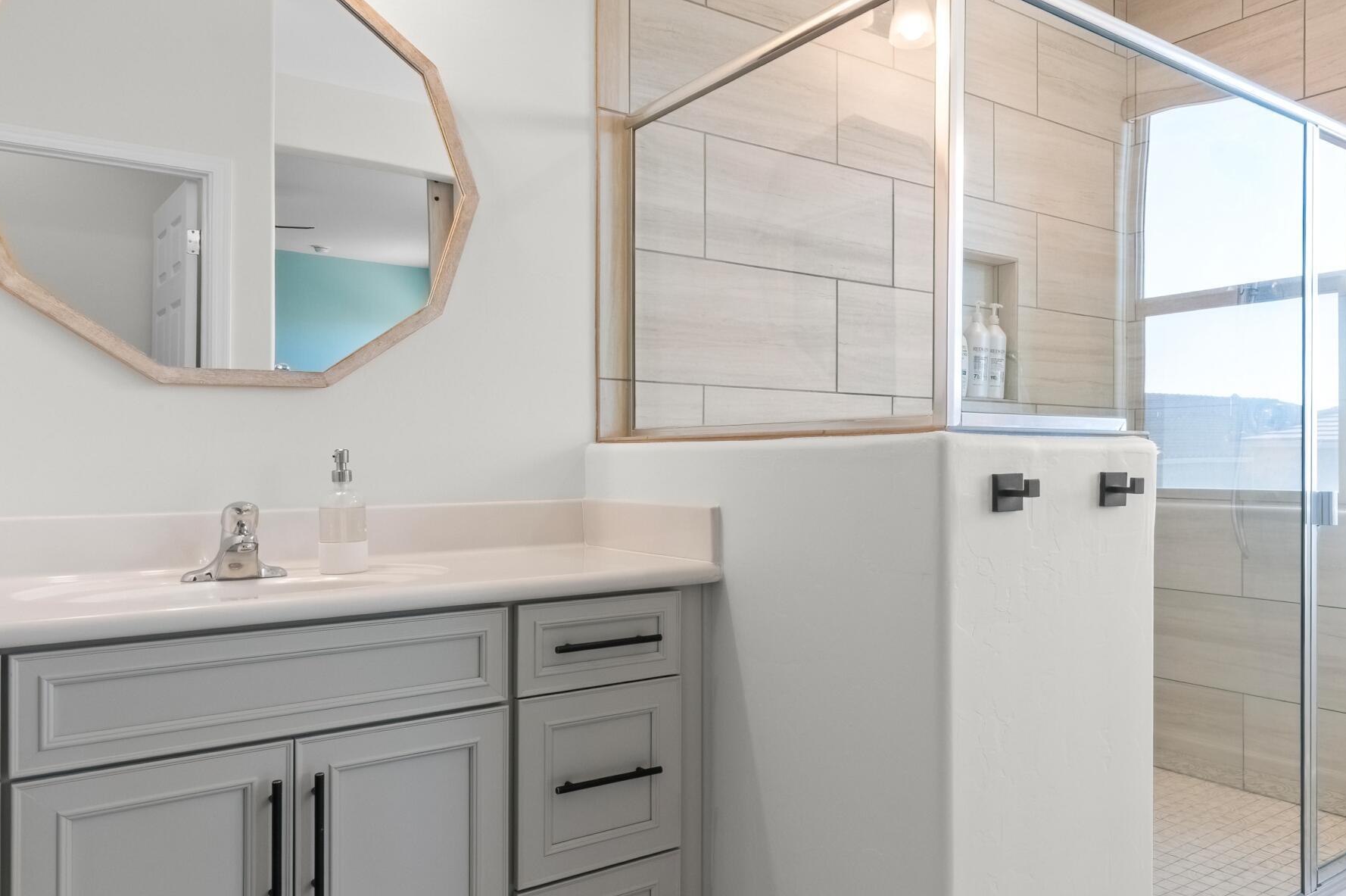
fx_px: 1009
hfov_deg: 66.0
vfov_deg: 47.8
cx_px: 869
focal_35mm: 27
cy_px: 476
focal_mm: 16
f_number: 22
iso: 800
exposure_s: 1/2.5
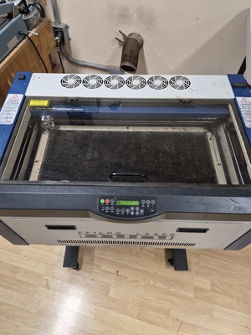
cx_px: 126
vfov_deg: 73.9
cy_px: 168
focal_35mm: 23
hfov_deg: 58.9
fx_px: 222
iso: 160
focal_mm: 5.4
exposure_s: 1/52
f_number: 1.8
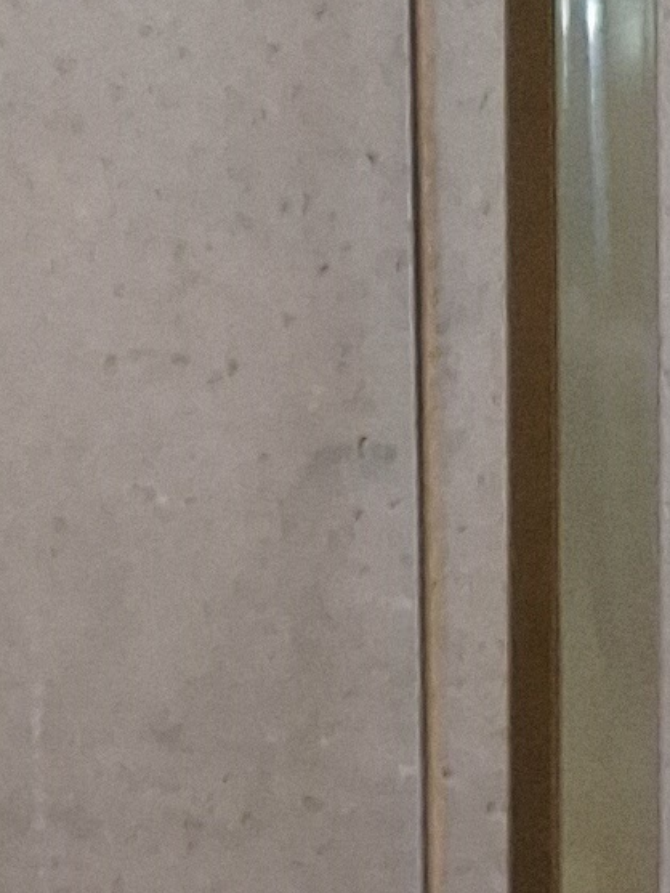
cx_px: -1536
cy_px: -1480
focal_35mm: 181
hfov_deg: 7.1
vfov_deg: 9.4
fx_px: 4669
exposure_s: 1/120
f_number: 1.8
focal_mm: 5.23
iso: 200
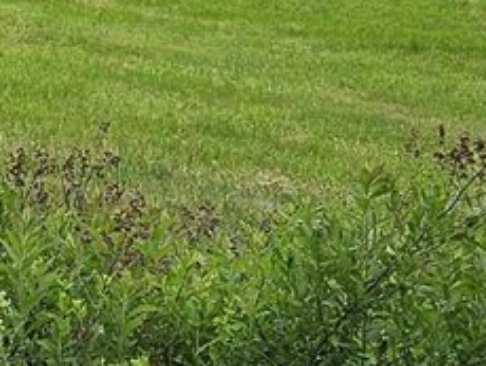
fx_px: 2249
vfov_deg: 9.2
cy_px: 6
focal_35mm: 160
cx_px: -146
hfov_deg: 12.0
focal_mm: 5.4
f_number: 1.8
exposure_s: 1/989
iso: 25
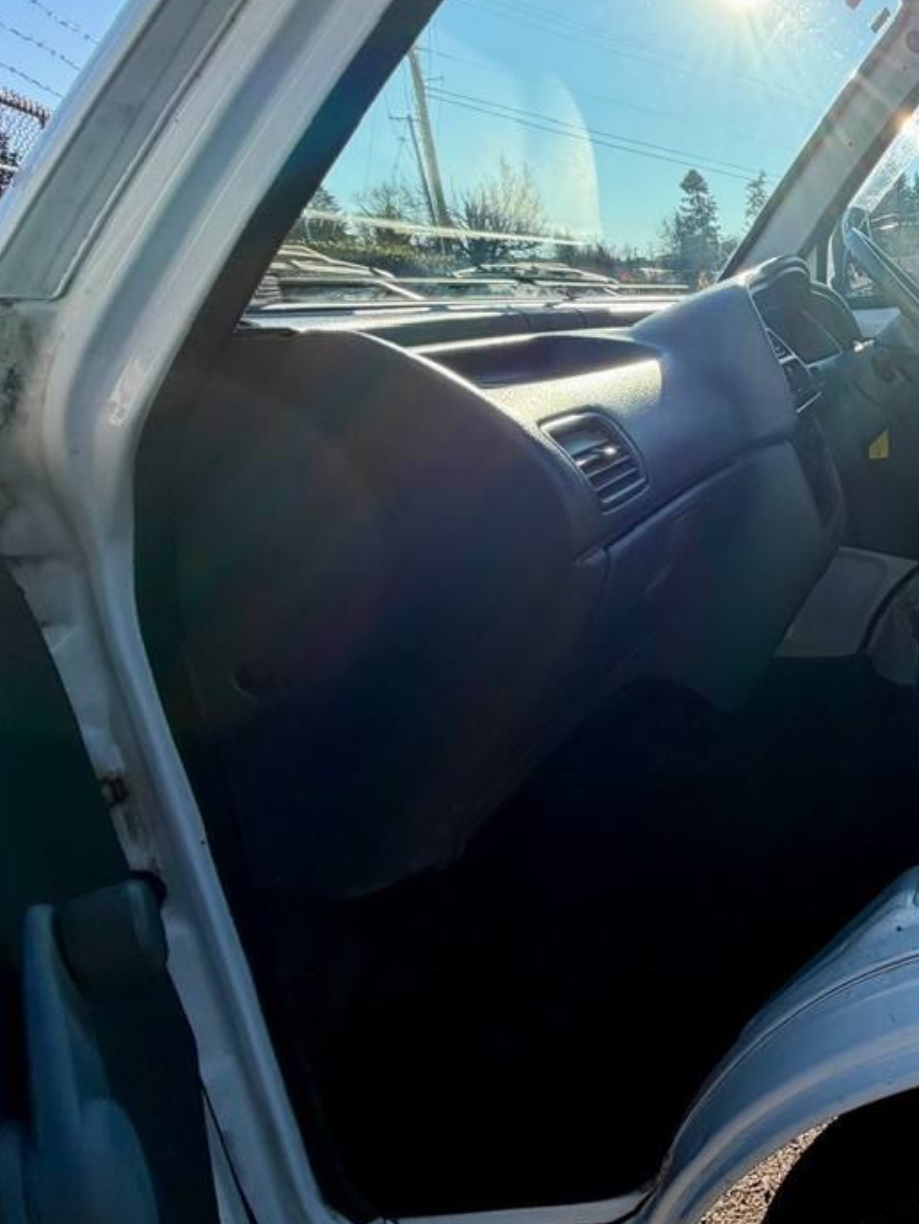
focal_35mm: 26
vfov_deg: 67.2
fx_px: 920
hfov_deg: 38.6
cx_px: 1111
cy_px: 574
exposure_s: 1/770
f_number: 2.2
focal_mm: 2.22
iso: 32
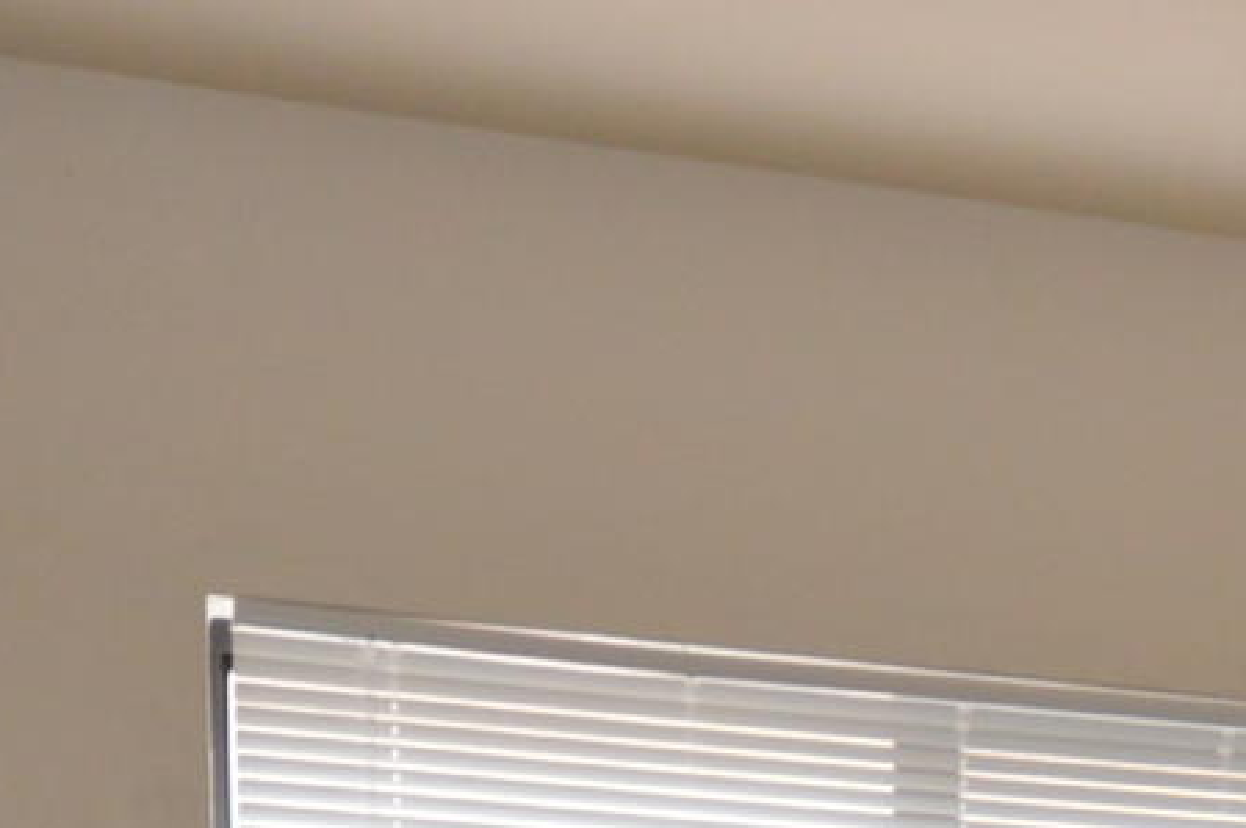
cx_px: 1689
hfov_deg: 18.7
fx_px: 3457
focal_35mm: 100
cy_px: 1742
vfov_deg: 11.9
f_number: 3.5
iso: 450
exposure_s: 1/60
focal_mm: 10
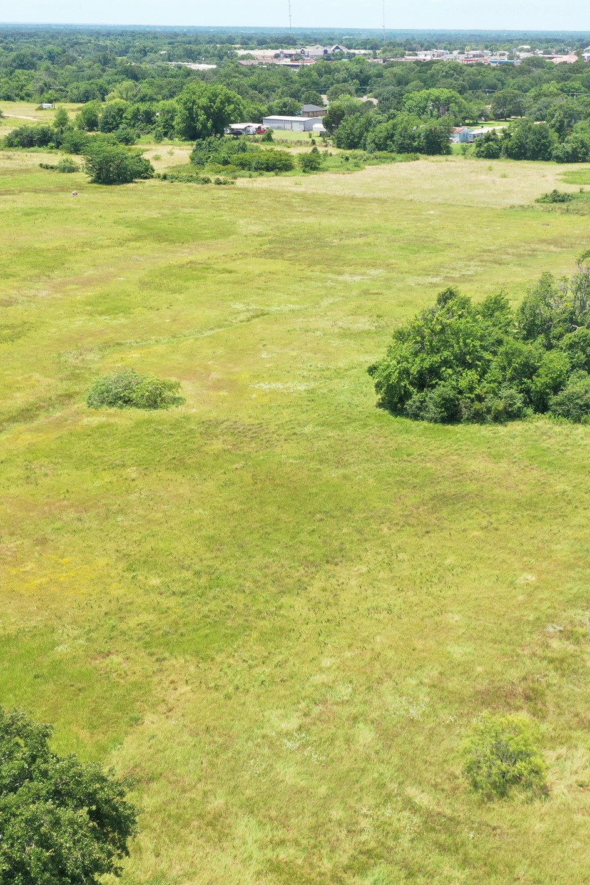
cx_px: 489
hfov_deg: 30.3
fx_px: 1057
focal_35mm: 43
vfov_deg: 45.4
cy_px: 440
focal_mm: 10.26
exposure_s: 1/240
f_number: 5
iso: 100
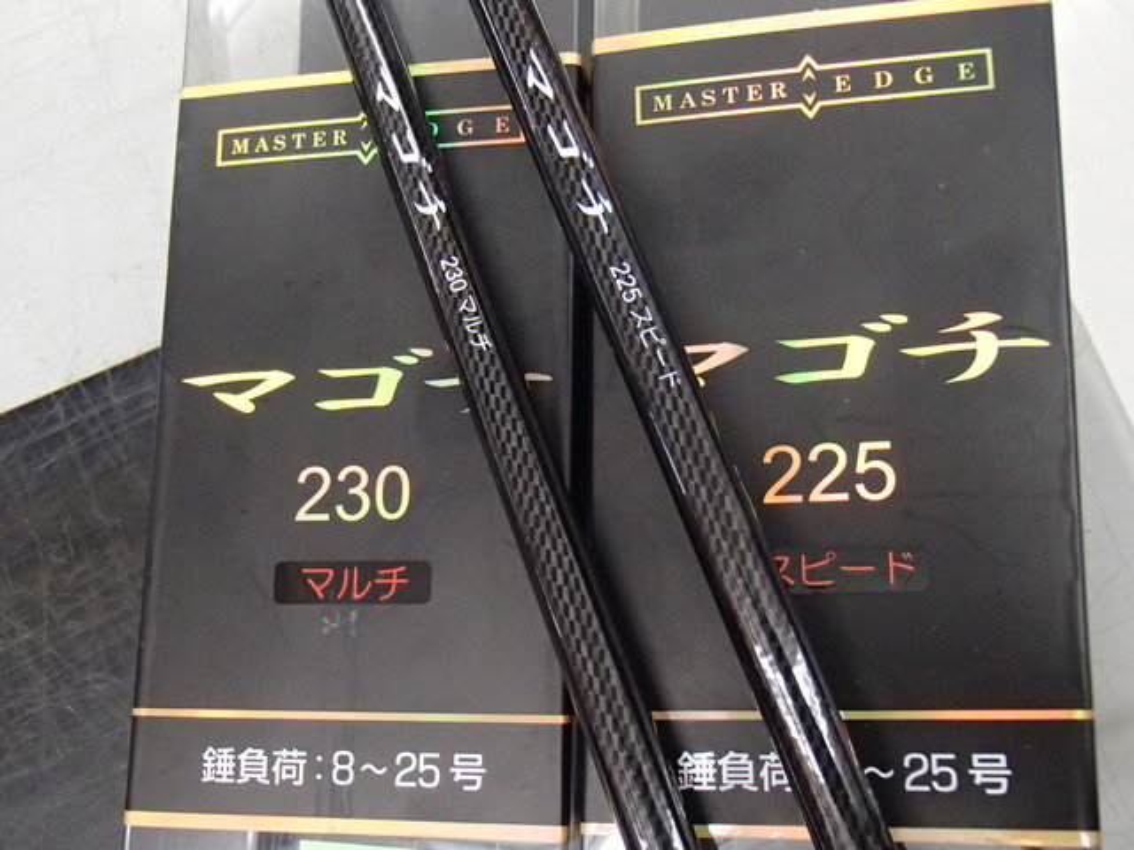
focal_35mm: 37
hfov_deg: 50.1
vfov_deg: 38.7
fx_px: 1212
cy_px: 425
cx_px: 567
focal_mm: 6.64
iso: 800
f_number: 4.7
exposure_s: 1/60
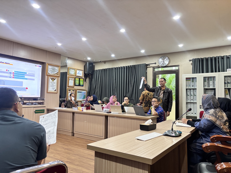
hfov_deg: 67.3
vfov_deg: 53.1
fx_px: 174
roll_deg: -1.7
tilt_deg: +3.5
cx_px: 116
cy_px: 86
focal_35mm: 26
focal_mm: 5.96
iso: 500
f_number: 1.6
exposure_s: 1/47
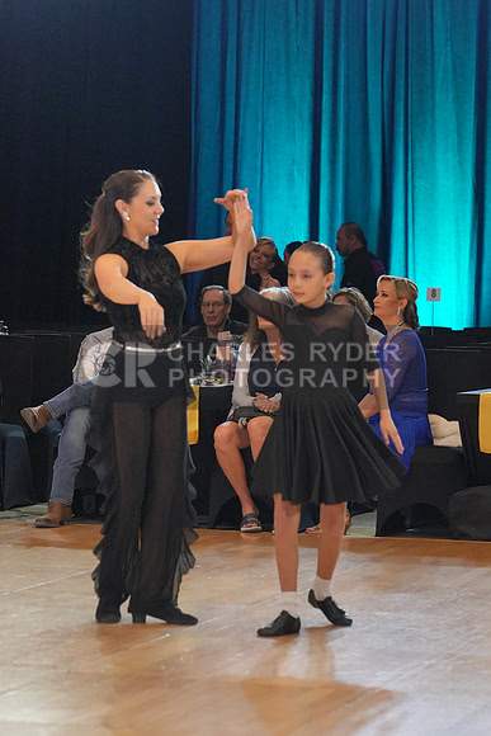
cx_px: 246
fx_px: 2658
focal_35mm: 130
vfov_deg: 15.8
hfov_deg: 10.6
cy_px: 368
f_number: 3.5
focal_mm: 87
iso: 3200
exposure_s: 1/500
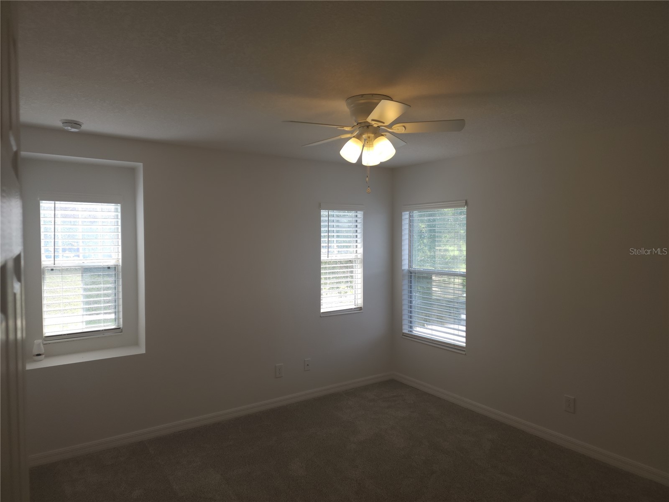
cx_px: 334
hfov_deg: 73.9
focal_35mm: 23
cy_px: 251
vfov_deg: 58.9
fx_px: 445
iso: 25
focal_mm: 6.4
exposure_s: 1/120
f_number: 1.8
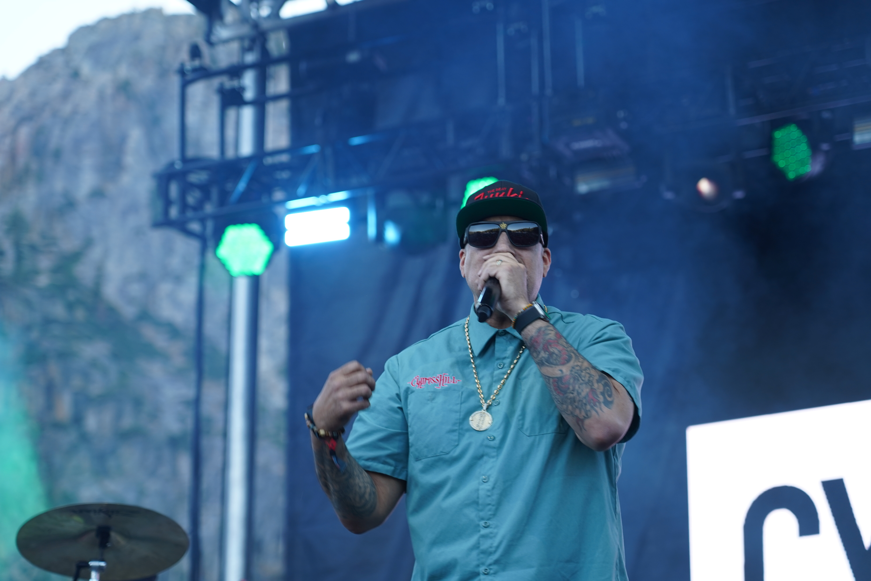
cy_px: 290
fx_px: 2540
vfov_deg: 13.0
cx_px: 436
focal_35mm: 105
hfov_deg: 19.5
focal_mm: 105
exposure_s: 1/160
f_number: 4
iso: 320
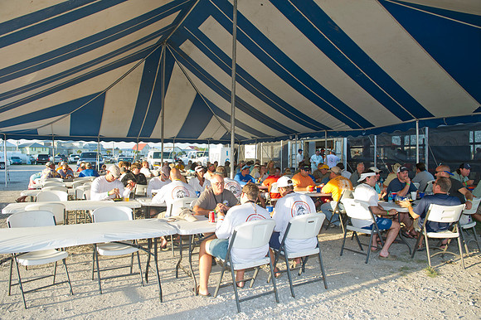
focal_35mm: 26
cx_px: 240
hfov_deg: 69.4
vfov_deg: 49.5
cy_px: 160
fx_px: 347
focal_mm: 26
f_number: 4.5
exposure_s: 1/160
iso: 125
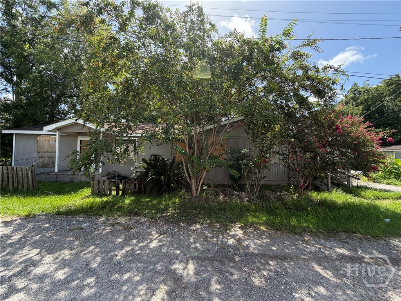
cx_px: 200
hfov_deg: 102.1
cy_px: 150
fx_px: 162
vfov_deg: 85.7
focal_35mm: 14
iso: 50
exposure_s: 1/502
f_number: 2.2
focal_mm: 2.22
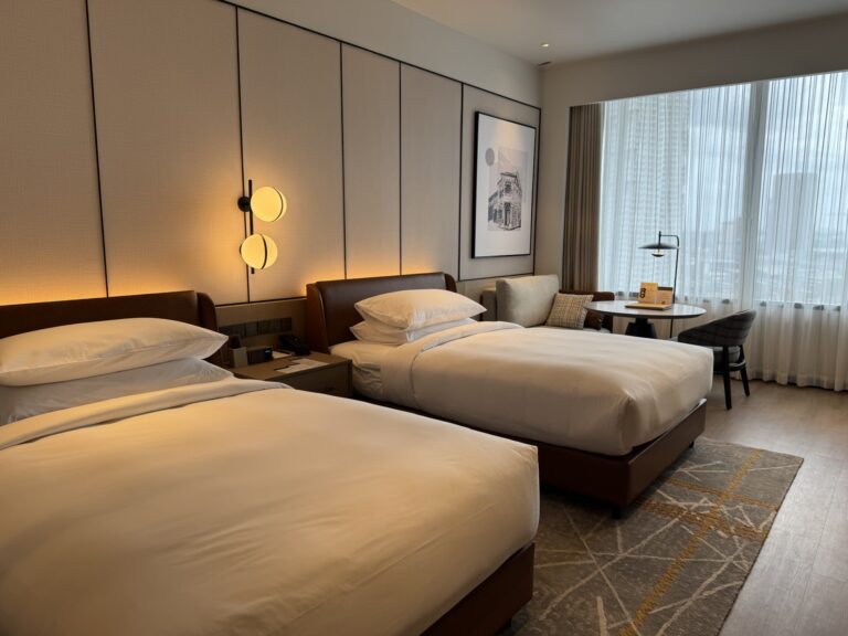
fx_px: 588
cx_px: 424
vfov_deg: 56.8
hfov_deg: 71.6
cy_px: 318
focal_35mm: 24
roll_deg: -1.5
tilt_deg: -9.0
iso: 80
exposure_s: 1/100
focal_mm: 6.76
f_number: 1.78
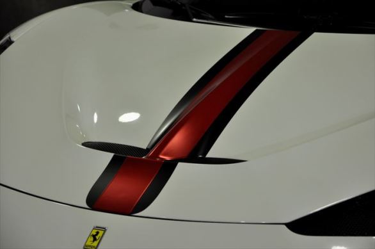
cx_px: 188
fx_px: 1248
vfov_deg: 11.4
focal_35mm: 120
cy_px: 124
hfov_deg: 17.1
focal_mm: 80
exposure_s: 1/50
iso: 500
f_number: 5.6
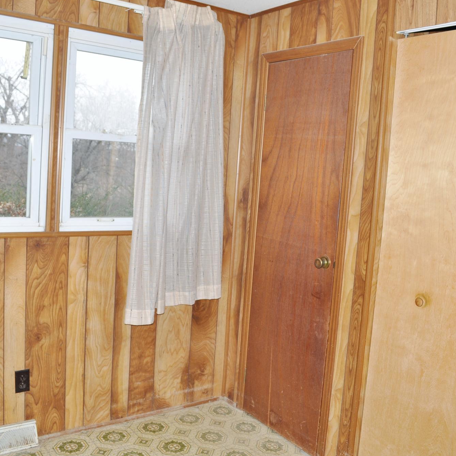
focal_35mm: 35
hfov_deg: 47.2
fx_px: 522
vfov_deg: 47.2
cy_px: 229
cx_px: 229
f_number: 6.3
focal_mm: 18
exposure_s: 1/60
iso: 250
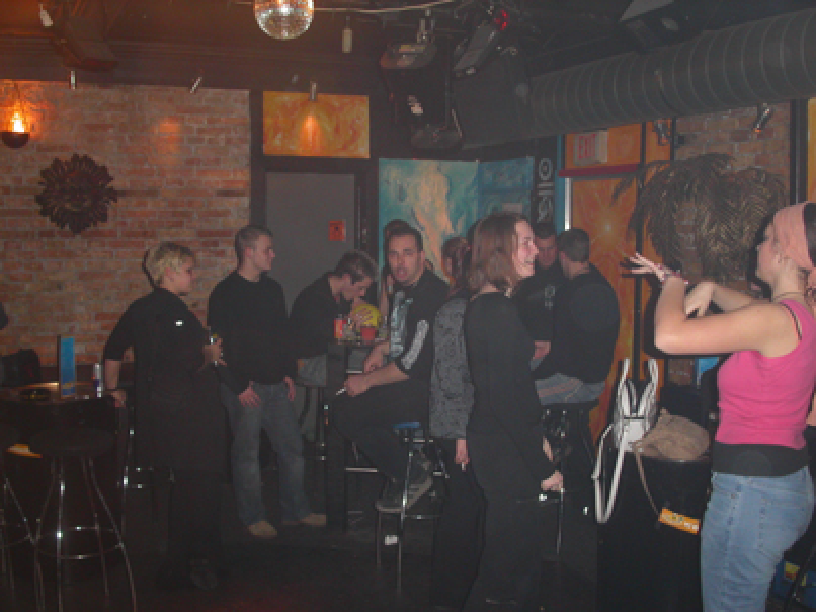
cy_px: 306
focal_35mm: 38
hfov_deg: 49.0
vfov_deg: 37.7
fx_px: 896
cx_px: 408
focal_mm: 7.8
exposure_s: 1/30
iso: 200
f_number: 2.8
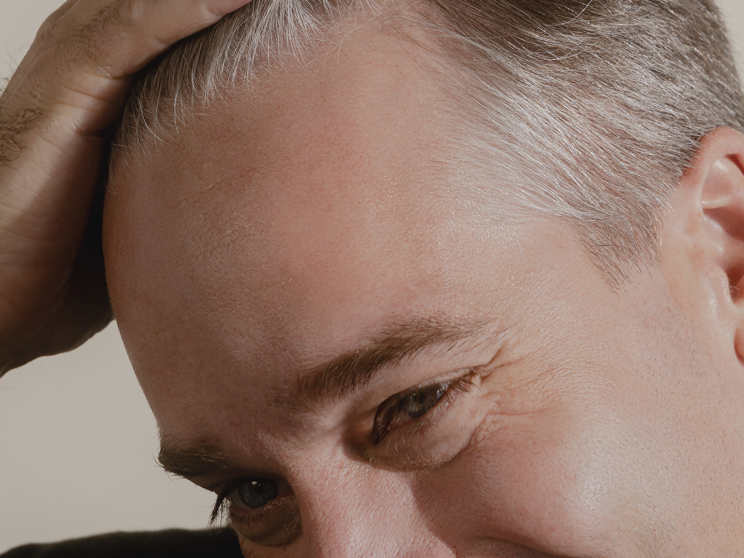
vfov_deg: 8.7
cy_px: 21
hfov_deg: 11.7
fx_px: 3633
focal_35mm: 169
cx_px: 529
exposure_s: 1/100
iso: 50
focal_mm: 70
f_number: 7.1
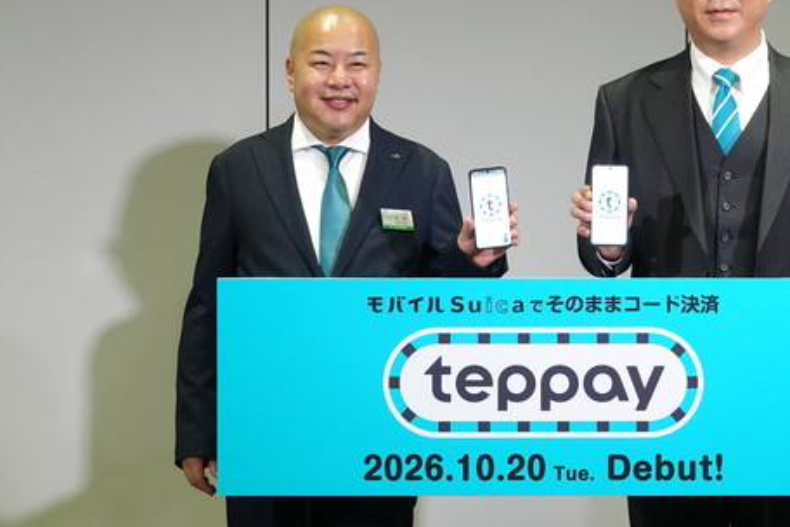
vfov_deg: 7.7
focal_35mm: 178
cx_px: 535
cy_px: 191
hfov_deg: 11.5
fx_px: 3906
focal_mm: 44.93
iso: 800
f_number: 4
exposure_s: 1/125
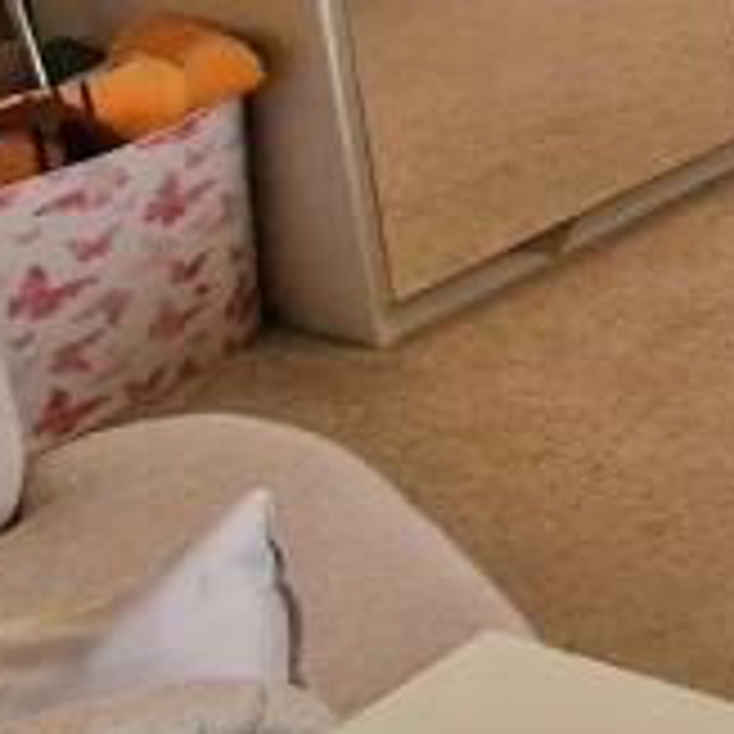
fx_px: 1727
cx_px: 2202
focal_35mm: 72
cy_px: -576
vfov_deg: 18.7
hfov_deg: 11.5
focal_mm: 2.2
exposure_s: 1/50
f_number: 2.2
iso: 50
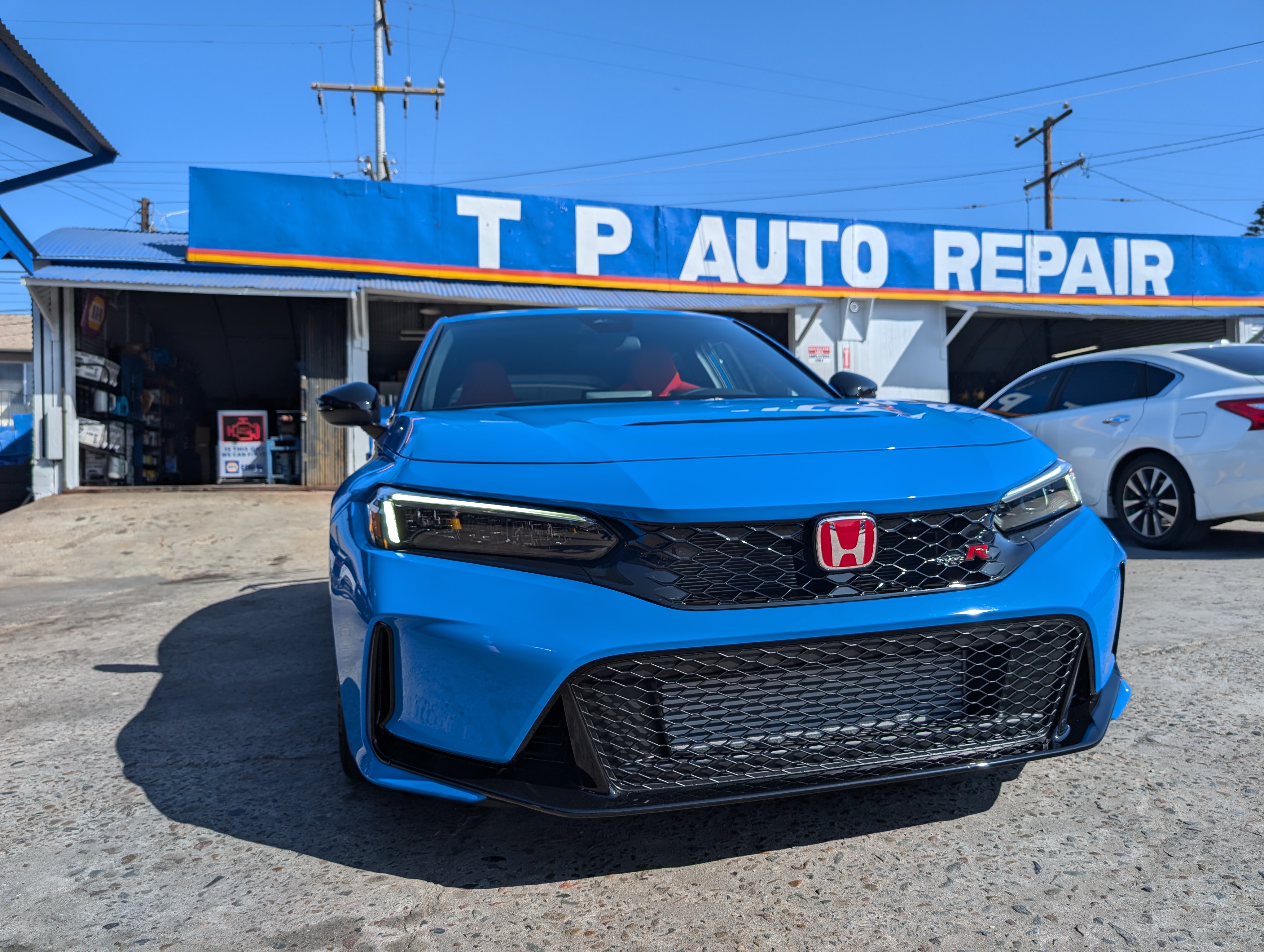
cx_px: 632
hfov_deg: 71.5
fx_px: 878
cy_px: 476
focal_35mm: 24
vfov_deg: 56.9
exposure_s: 1/1368
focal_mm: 6.9
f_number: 1.68
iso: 18
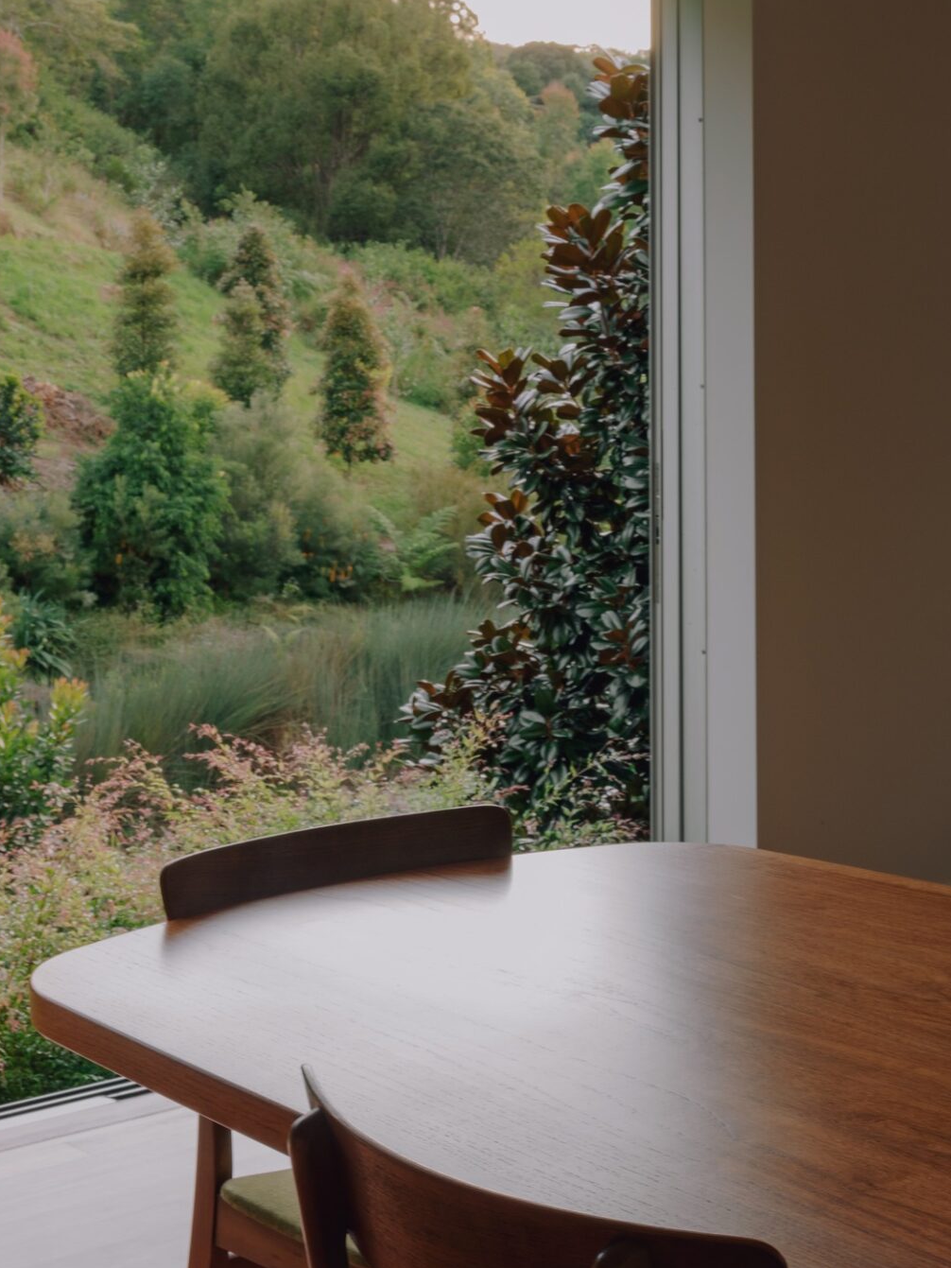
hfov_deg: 23.1
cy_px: 431
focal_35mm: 63
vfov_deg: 30.5
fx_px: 2307
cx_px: 277
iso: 160
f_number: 16
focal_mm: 41.8
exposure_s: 1.5
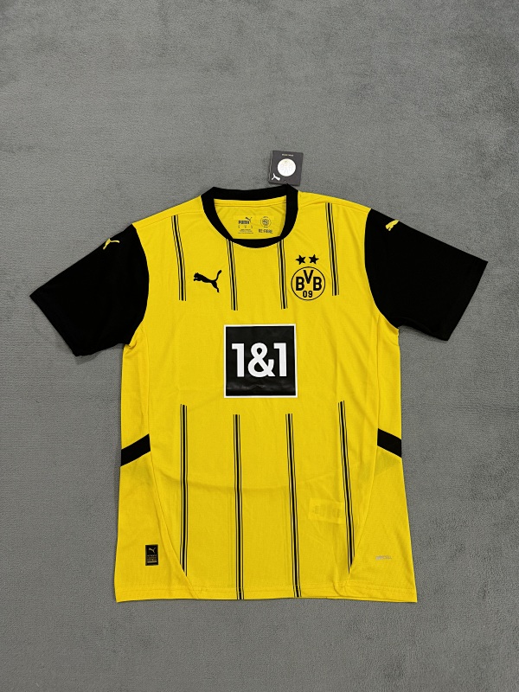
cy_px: 346
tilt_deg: -82.1
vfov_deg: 71.6
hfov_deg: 56.8
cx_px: 260
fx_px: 480
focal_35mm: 24
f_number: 1.78
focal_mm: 6.76
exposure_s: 1/100
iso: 200
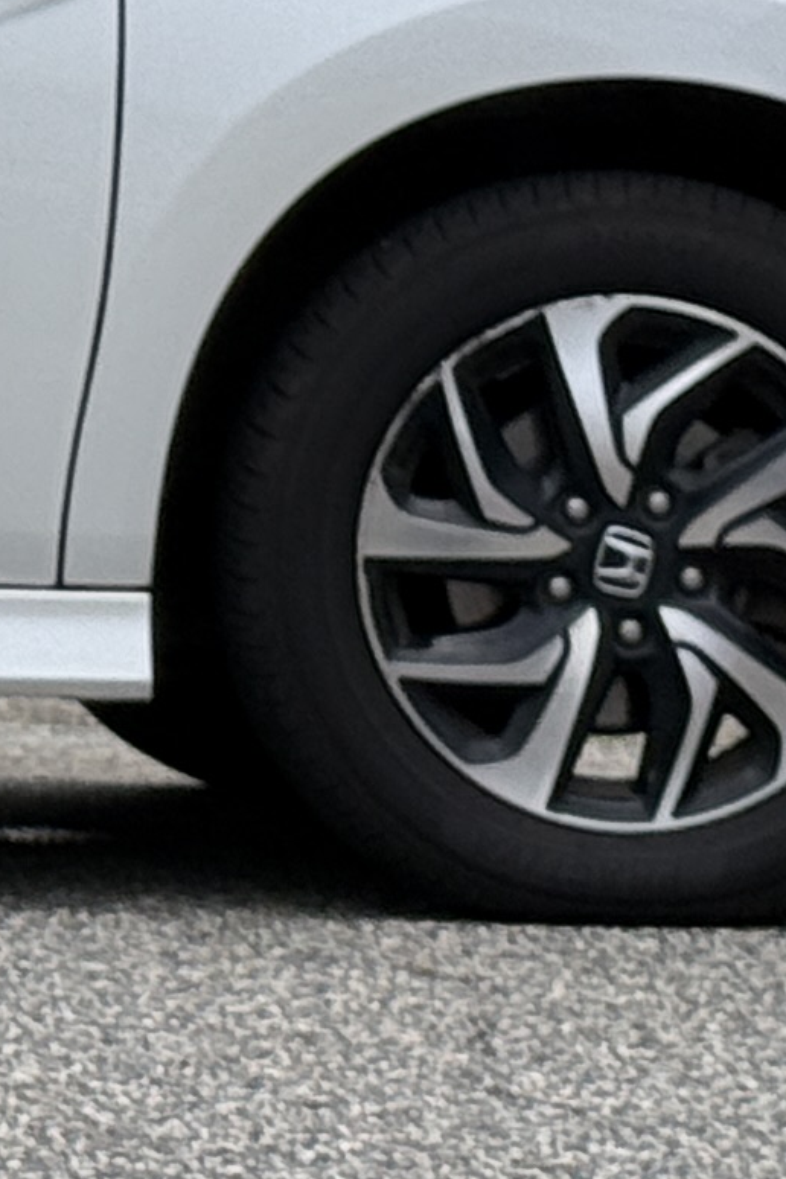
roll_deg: -0.8
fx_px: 8514
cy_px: -410
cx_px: -1162
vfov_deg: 7.8
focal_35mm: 260
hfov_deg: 5.1
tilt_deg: +3.9
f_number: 1.78
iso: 64
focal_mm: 6.76
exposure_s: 1/975
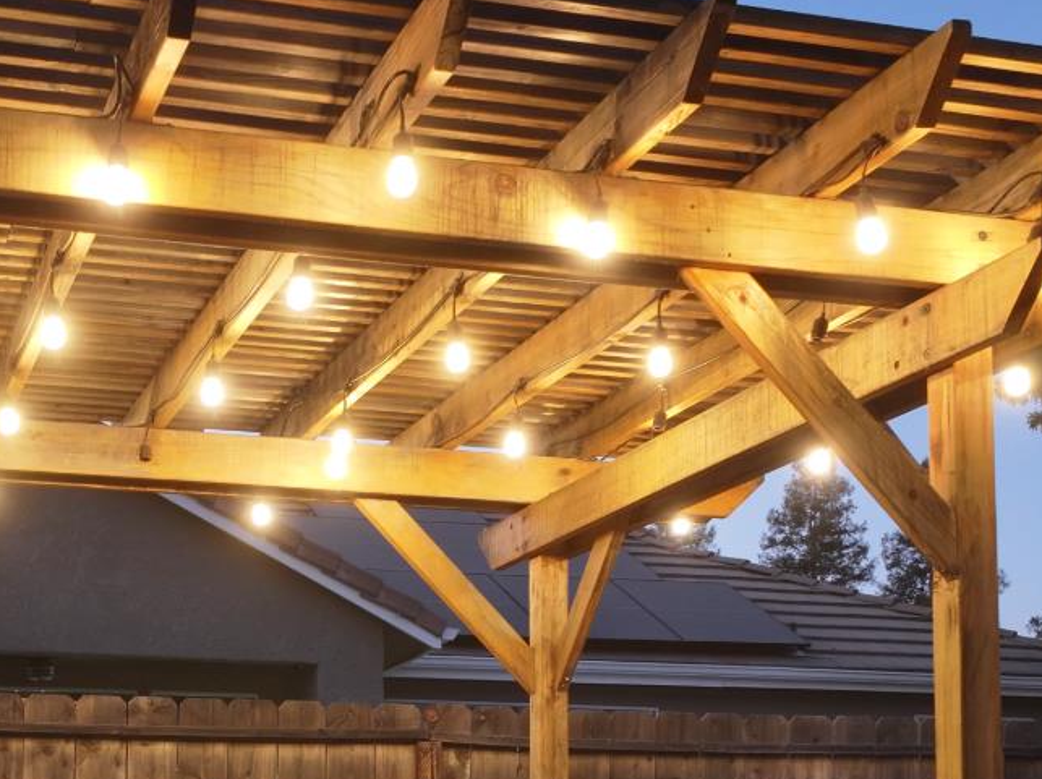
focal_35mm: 56
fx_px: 1684
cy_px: 754
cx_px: 250
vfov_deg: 25.0
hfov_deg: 33.6
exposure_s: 1/15
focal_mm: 12.29
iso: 250
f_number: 2.8
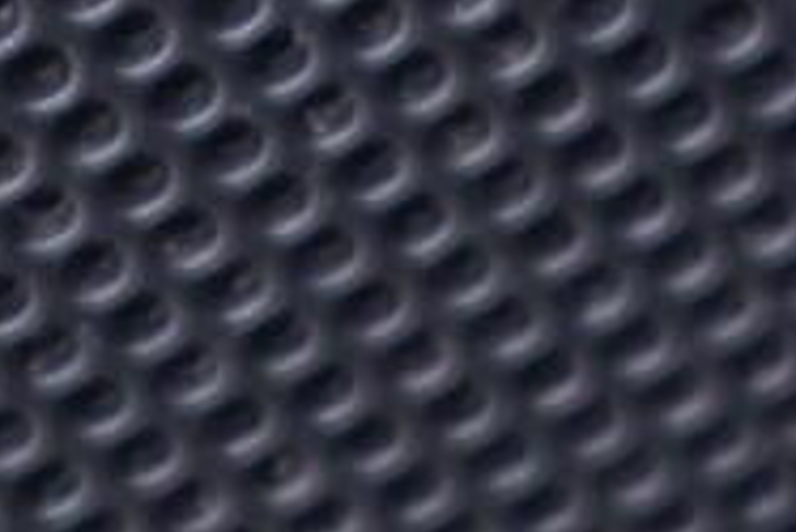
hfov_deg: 7.4
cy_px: -890
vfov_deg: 4.8
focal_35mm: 277
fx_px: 6129
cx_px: 728
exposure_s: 1/40
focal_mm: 24
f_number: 2.8
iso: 320
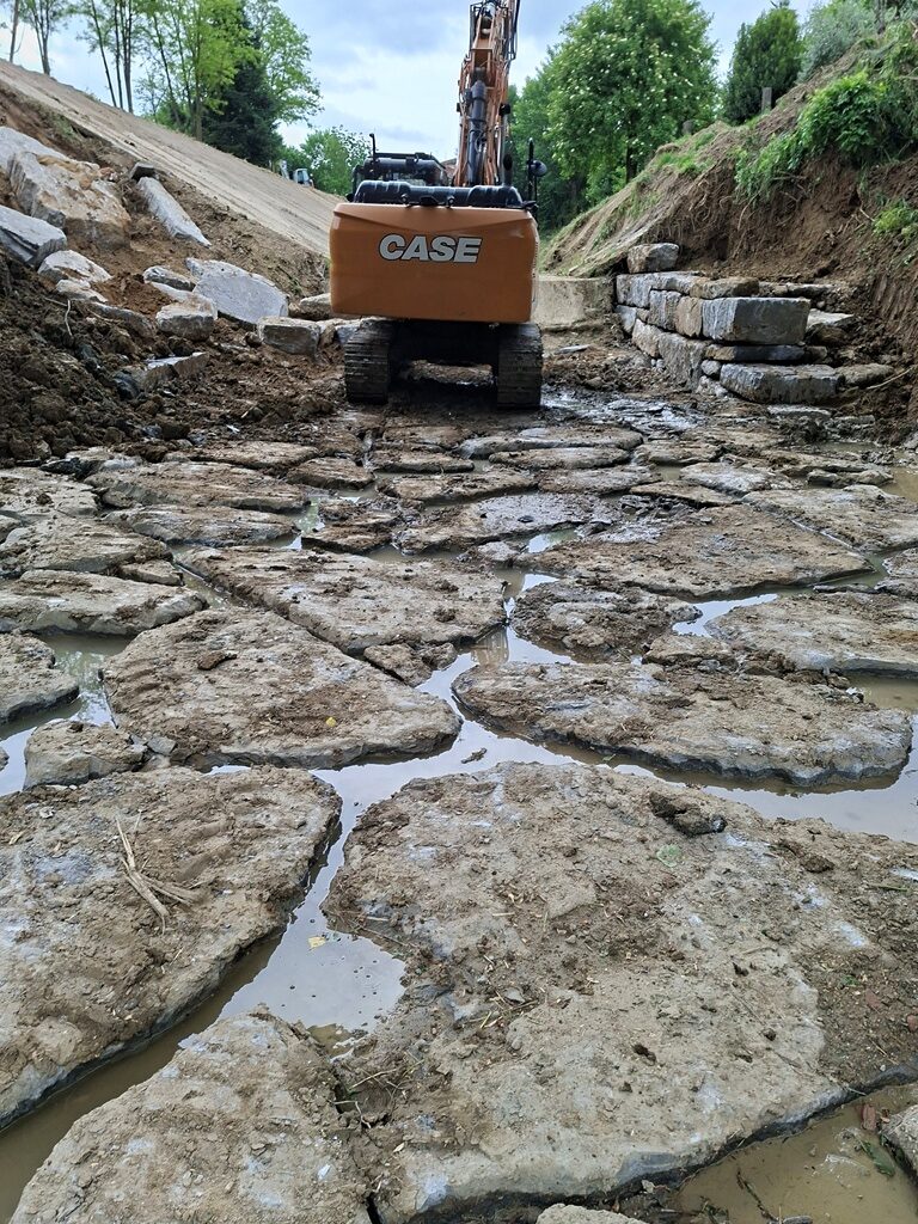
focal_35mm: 23
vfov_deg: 73.9
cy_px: 612
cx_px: 459
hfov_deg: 58.9
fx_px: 813
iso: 50
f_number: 1.8
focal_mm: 5.54
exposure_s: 1/605
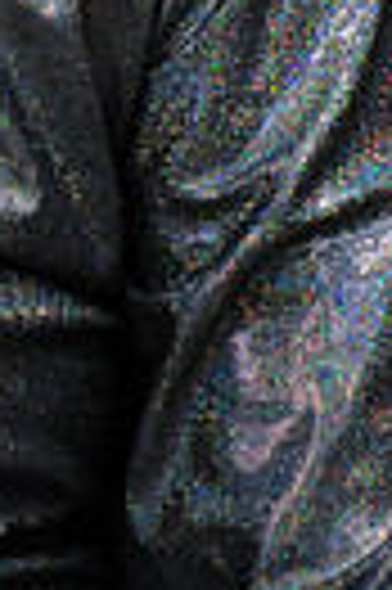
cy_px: -694
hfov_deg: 2.5
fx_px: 8892
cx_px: -448
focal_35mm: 543
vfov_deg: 3.8
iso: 640
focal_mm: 82
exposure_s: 1/125
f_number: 4
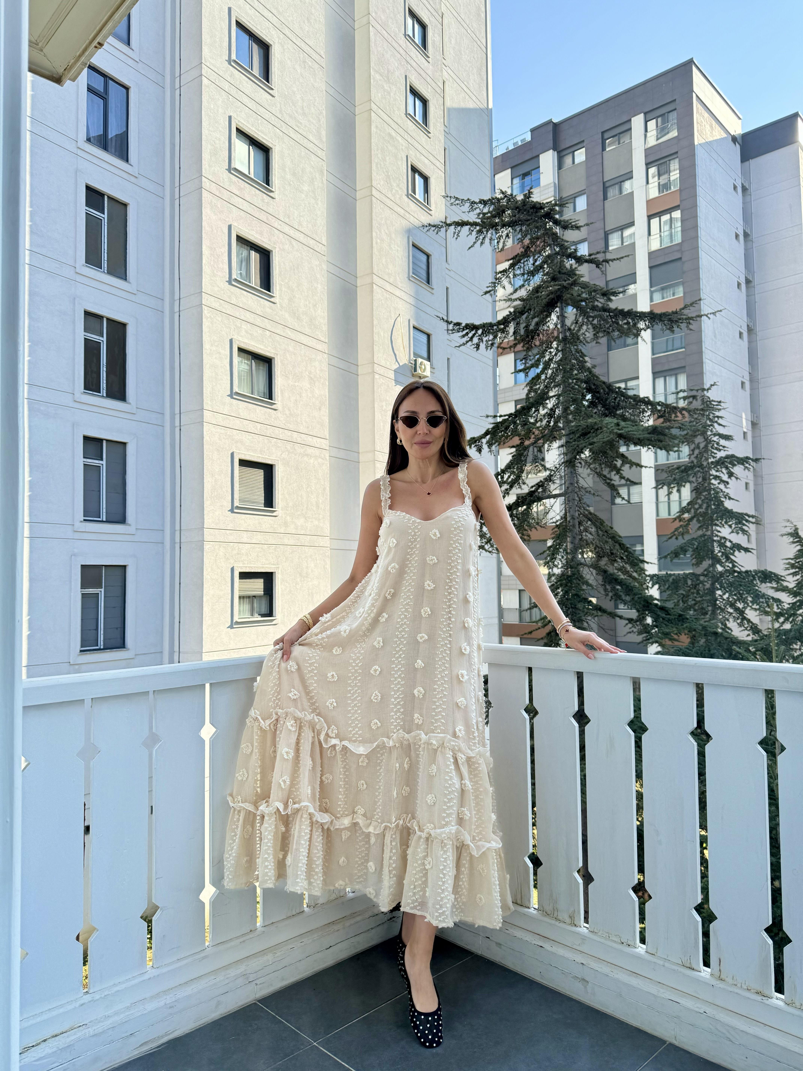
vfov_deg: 71.6
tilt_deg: +3.5
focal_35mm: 24
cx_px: 402
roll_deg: +0.7
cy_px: 536
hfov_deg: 56.8
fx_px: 742
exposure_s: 1/1869
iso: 80
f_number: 1.78
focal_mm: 6.86
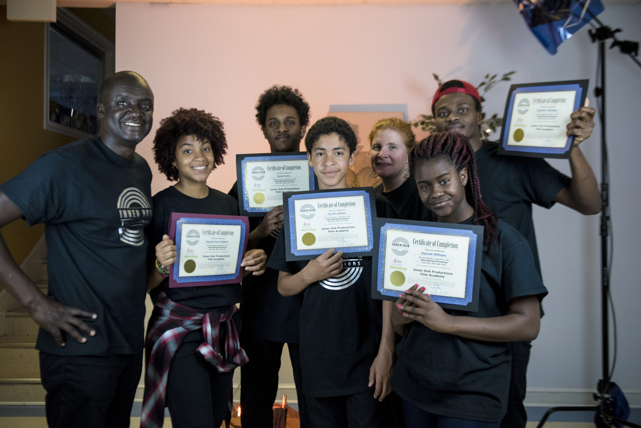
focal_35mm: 34
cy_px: 214
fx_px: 606
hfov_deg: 55.8
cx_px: 320
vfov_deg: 38.9
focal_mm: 34
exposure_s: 1/640
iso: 3200
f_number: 2.8
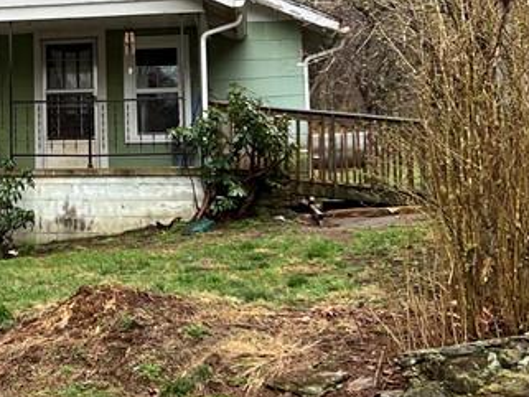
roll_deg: +0.7
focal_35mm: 83
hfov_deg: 21.5
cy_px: 74
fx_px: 1269
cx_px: -140
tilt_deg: +7.8
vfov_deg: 17.6
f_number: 1.5
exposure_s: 1/171
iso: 50
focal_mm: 5.7
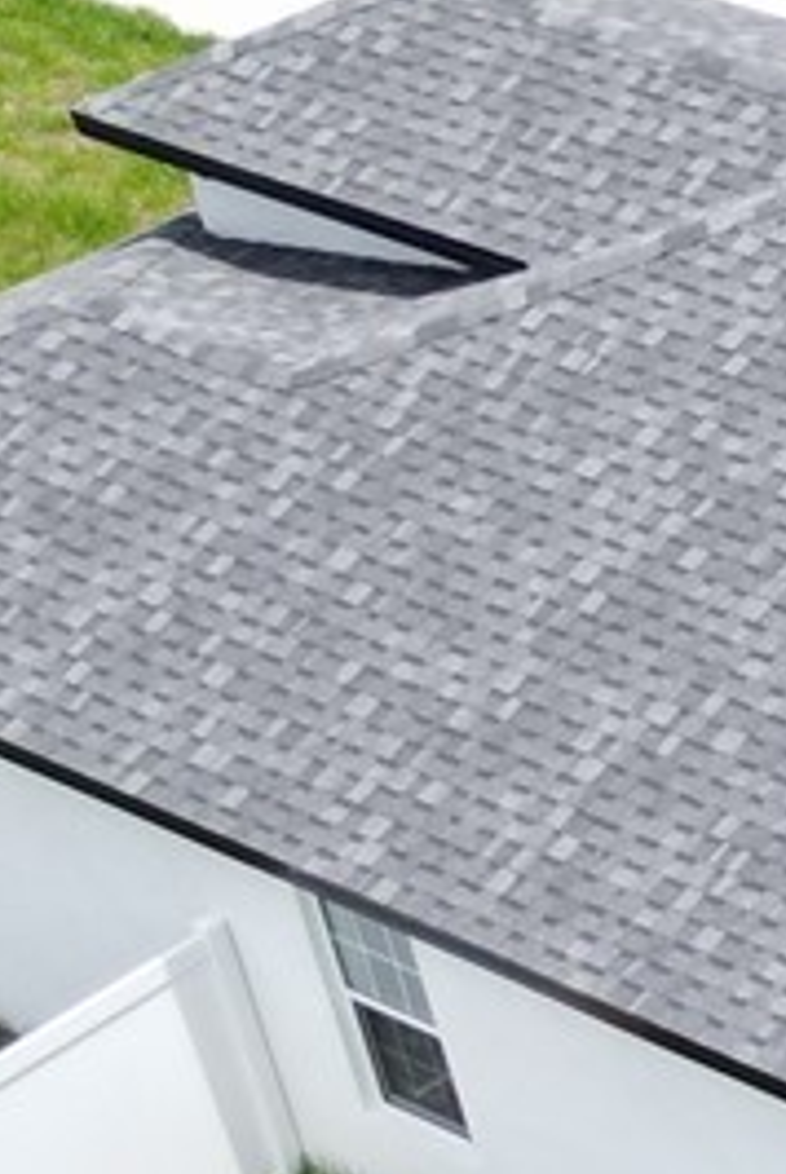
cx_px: 2468
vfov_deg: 13.5
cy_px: 1187
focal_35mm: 150
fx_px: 4899
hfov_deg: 7.8
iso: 120
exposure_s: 1/3000
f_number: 1.7
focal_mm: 6.72
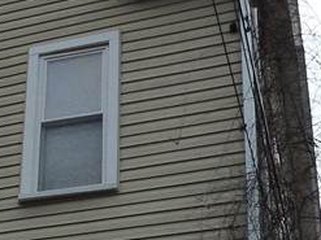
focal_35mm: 83
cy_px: 305
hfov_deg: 23.1
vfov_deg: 16.8
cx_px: 47
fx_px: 769
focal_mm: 3.58
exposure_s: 1/800
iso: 200
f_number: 4
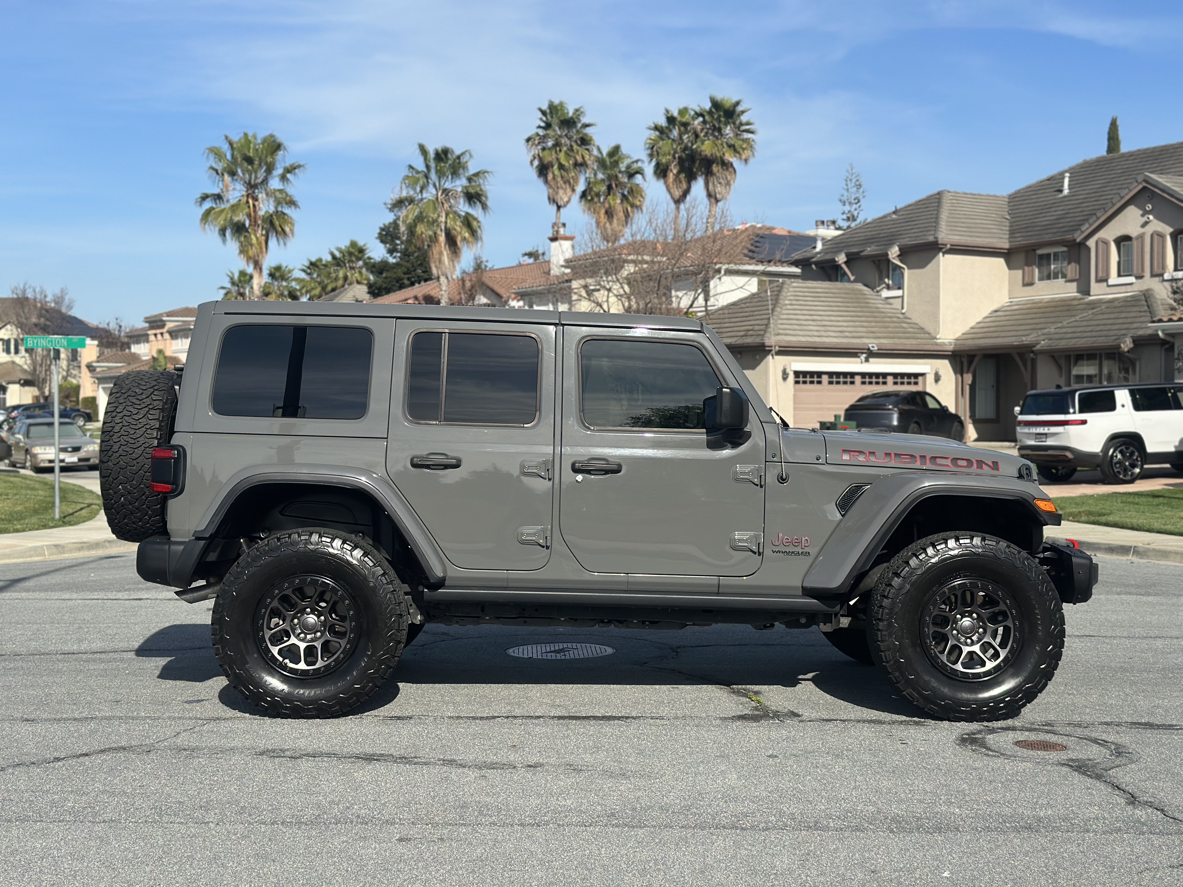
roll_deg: -1.5
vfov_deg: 30.3
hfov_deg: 39.7
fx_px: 1640
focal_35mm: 48
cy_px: 444
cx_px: 592
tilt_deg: -0.3
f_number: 1.78
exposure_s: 1/6211
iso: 100
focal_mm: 6.86
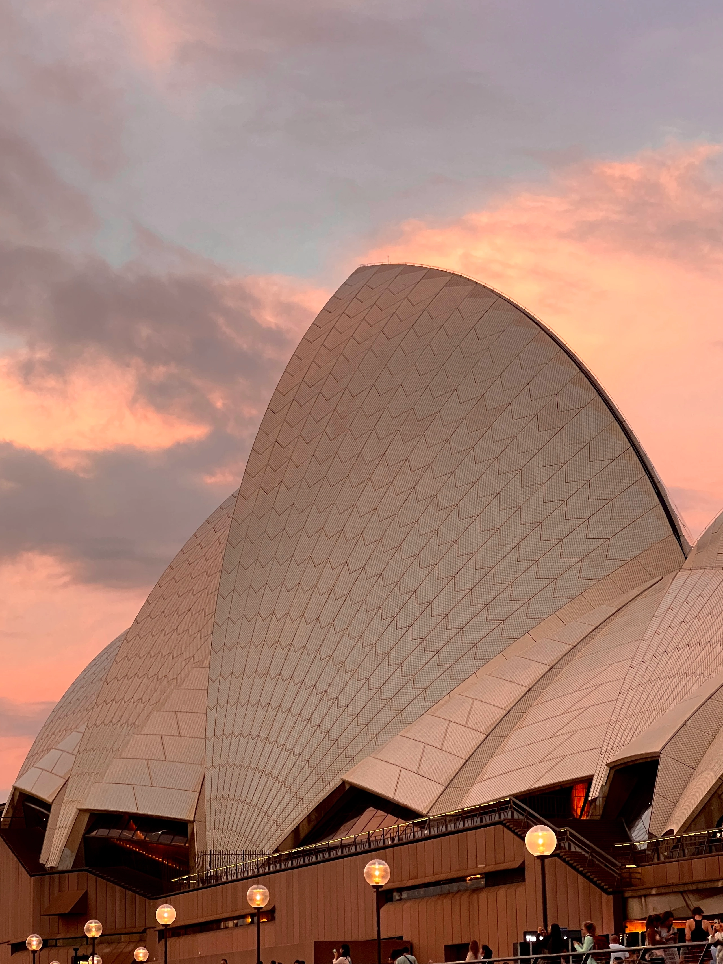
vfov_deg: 21.5
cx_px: 318
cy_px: 500
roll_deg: +1.2
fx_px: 2534
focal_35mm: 91
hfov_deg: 16.2
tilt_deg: +13.3
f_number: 2.8
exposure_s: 1/68
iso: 200
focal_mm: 9
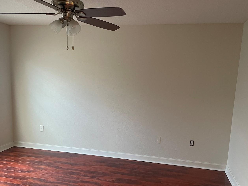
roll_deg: -2.3
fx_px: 236
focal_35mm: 33
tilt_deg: -8.9
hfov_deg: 55.2
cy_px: 115
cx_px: 111
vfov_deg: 42.6
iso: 500
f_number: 1.6
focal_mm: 4.2
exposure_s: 1/60
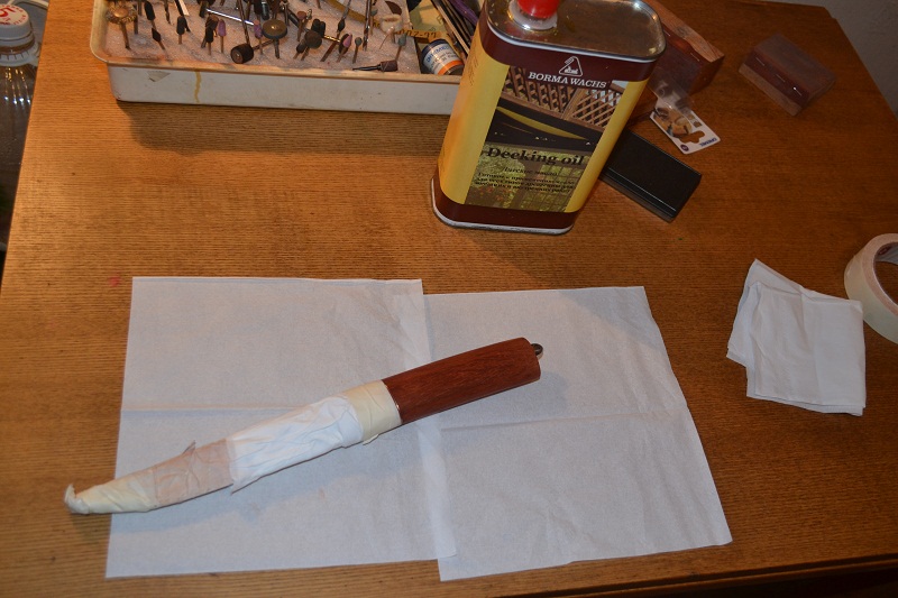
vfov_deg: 40.0
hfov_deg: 57.2
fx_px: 823
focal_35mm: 33
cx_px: 449
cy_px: 299
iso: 560
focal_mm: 22
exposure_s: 1/60
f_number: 4
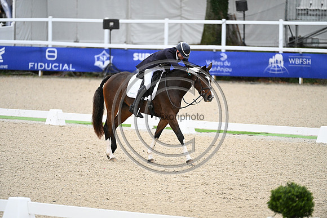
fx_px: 3089
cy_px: 109
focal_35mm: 340
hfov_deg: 6.1
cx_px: 164
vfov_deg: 4.0
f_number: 4.5
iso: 2500
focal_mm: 340
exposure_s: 1/1250
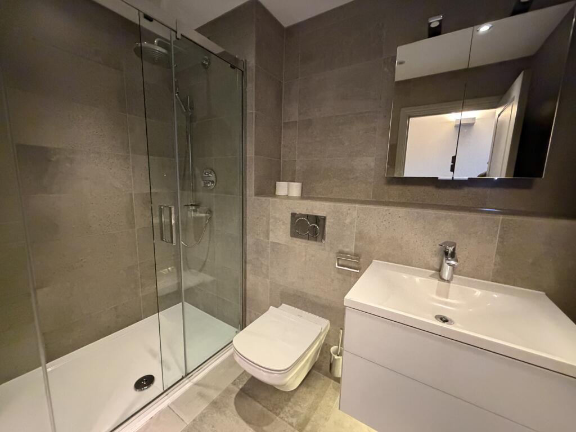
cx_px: 288
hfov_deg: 102.1
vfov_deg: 85.7
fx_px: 233
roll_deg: -3.1
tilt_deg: -9.4
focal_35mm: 14
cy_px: 216
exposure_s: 1/50
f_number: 2.2
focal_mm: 2.22
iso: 1000
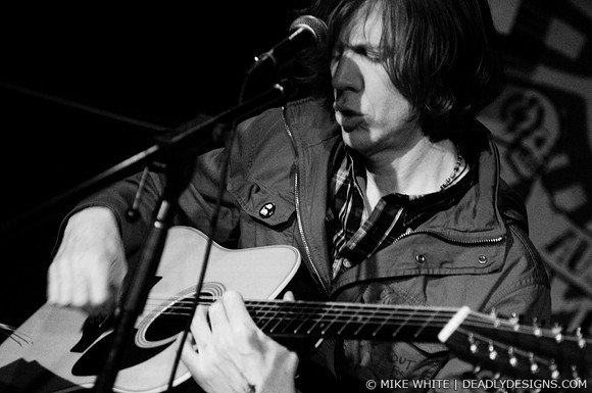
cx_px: 296
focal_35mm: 105
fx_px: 1724
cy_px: 196
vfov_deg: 13.0
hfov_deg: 19.5
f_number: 2.8
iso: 1600
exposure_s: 1/40
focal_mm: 70
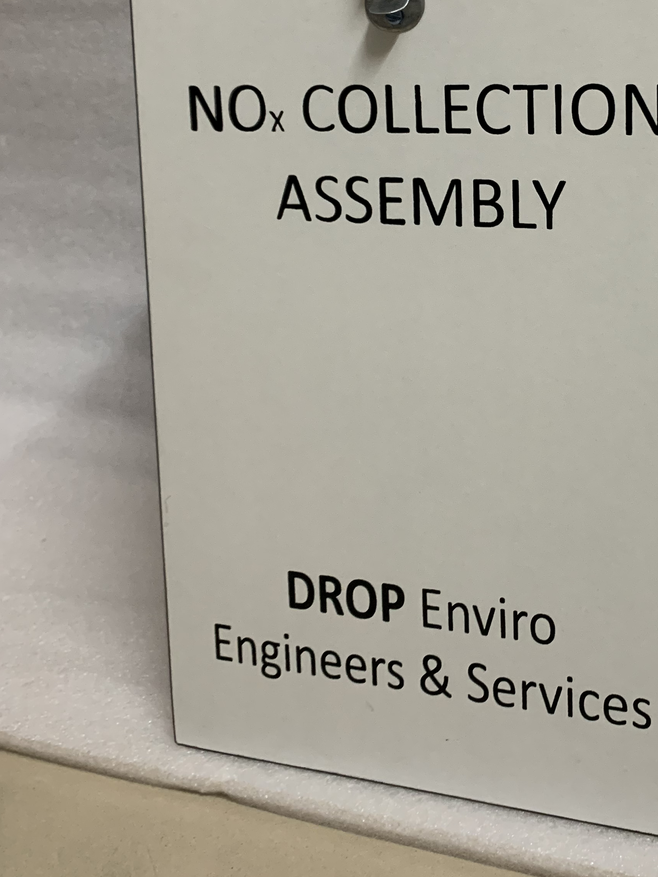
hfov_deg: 30.7
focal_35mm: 46
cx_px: 525
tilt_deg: -6.3
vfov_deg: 40.0
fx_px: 1166
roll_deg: +0.8
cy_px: 208
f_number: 1.8
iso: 250
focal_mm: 4.25
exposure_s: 1/33
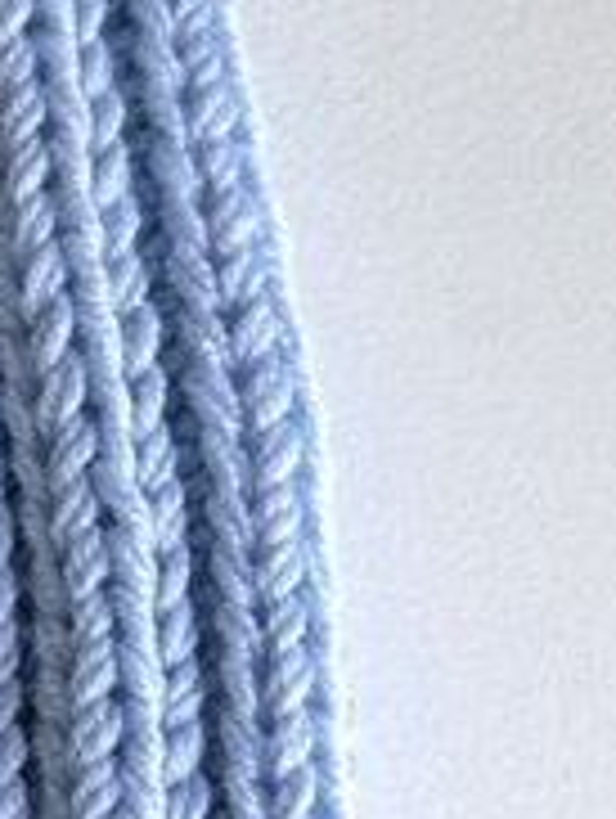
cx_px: -746
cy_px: 648
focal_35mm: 158
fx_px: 3740
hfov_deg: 8.7
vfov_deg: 12.4
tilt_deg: -70.2
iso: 64
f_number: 1.78
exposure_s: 1/160
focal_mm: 6.86
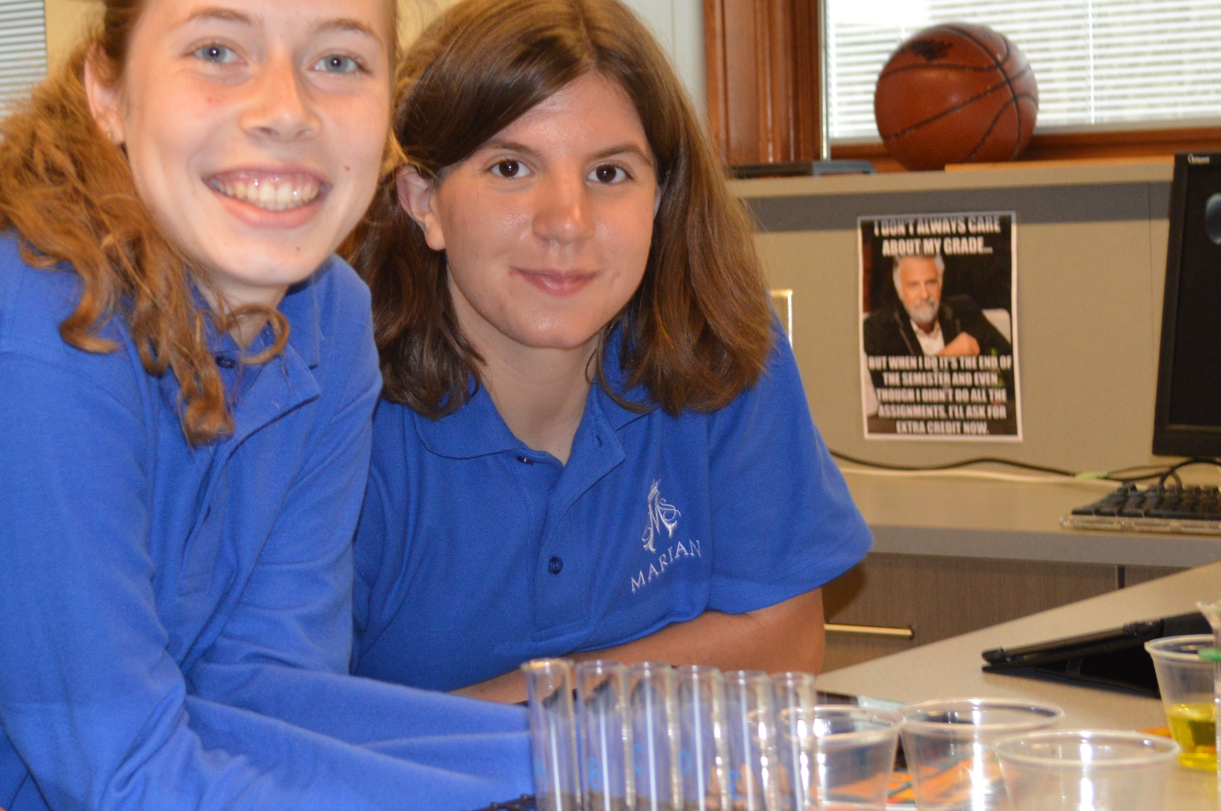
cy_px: 373
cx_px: 312
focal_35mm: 85
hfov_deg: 23.7
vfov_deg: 16.0
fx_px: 2880
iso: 640
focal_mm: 28
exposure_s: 1/60
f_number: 4.5
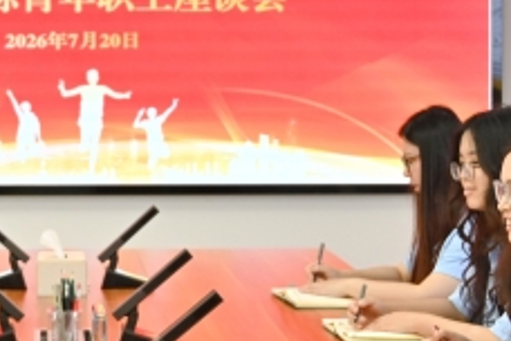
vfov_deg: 9.7
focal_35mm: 142
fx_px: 2015
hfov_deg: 14.3
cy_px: 112
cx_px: 63
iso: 400
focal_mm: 30
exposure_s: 1/160
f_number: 4
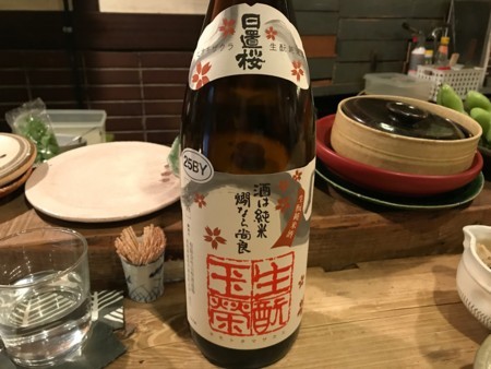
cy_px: 184
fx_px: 397
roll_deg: -1.6
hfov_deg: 63.4
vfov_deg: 49.8
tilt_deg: -23.7
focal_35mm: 28
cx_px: 246
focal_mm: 3.99
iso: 100
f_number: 1.8
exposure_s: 1/8
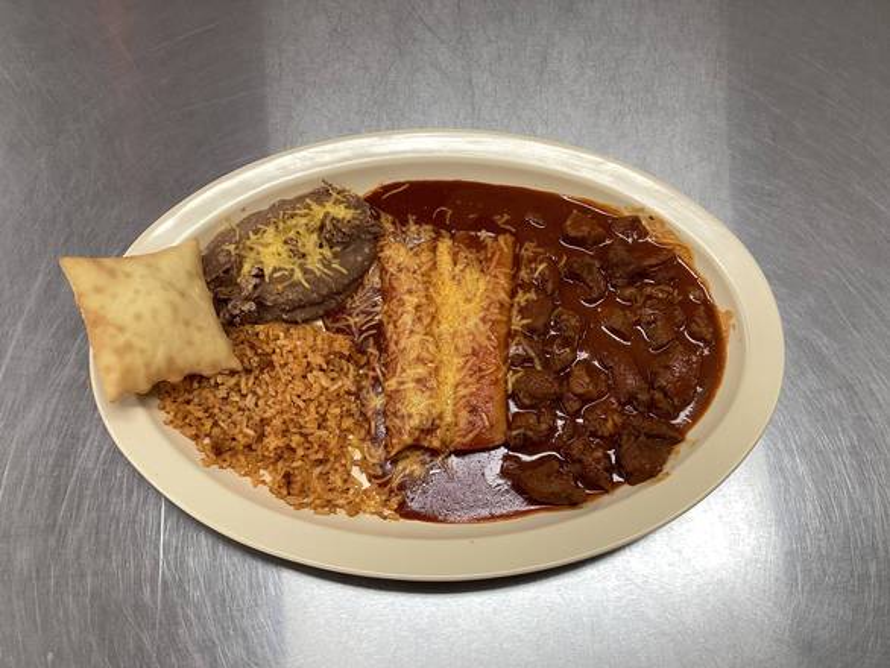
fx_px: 797
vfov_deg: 45.5
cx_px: 445
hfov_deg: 58.3
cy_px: 334
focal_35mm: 31
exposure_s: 1/60
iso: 64
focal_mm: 3.3
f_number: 2.4
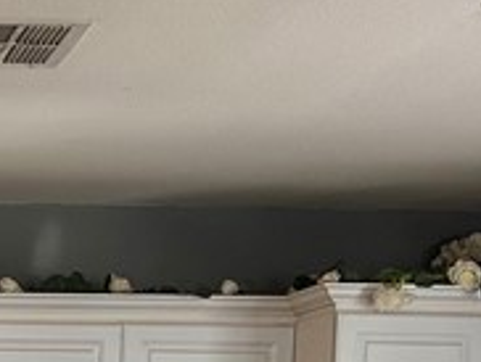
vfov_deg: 10.4
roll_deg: -1.3
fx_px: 1878
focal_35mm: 135
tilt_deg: -2.0
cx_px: -299
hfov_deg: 13.5
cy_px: 658
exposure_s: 1/60
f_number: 1.78
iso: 160
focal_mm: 6.86
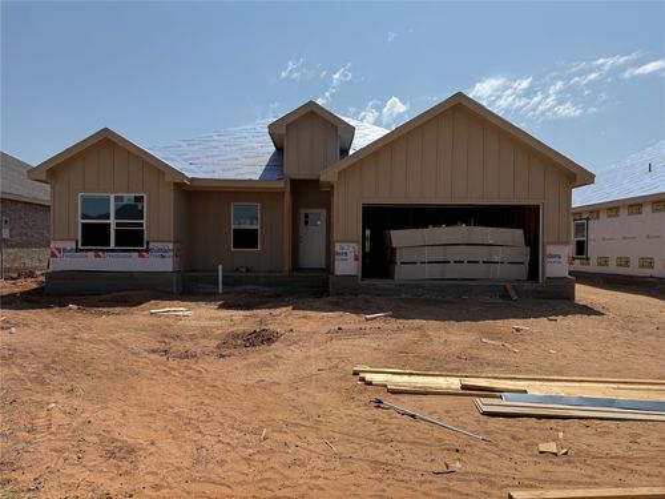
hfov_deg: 71.6
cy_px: 250
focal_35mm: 24
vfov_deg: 56.8
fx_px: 461
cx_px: 332
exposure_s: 1/8130
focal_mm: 6.76
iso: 80
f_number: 1.78
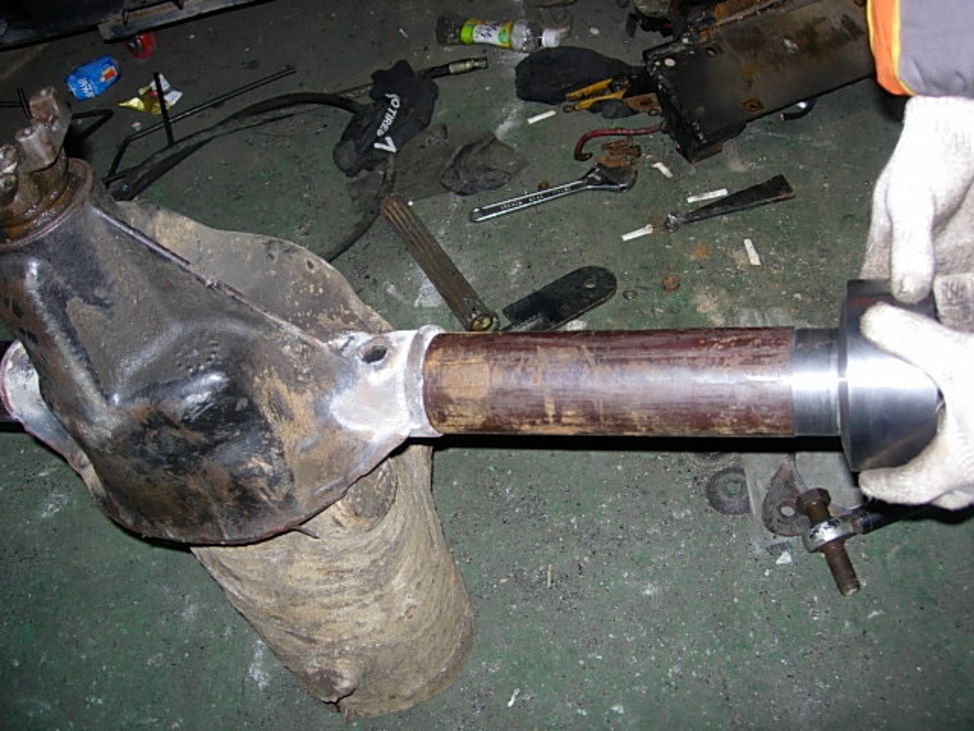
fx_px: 1069
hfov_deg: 49.0
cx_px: 487
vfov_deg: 37.7
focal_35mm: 38
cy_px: 366
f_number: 2.8
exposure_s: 1/64
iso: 79
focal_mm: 7.8
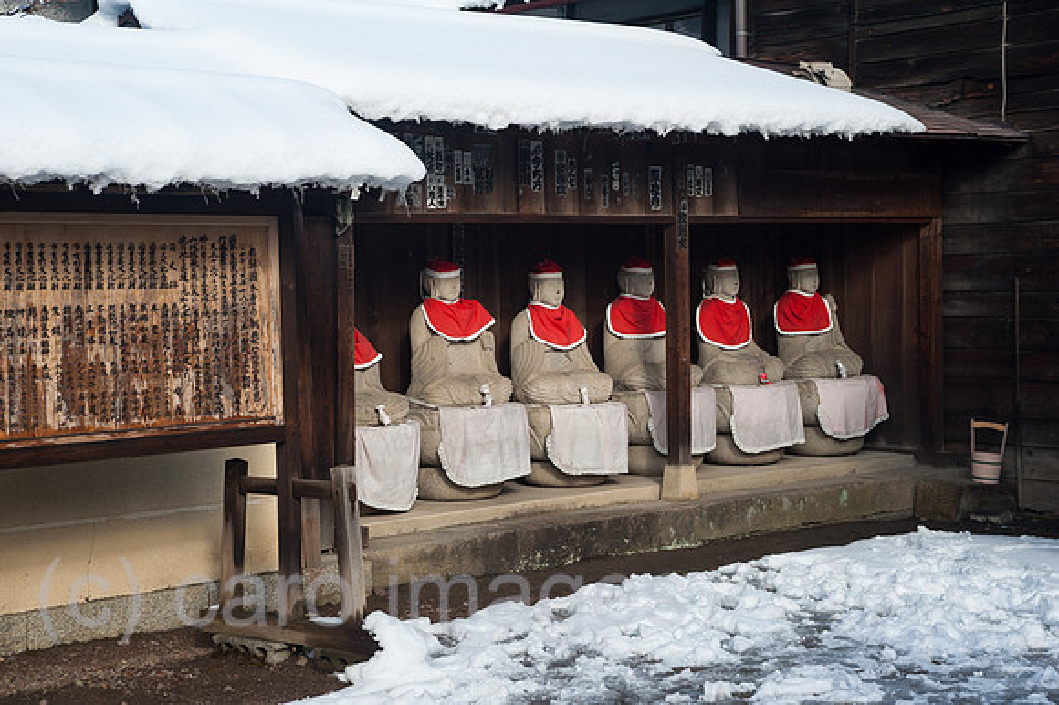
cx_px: 530
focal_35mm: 70
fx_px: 2058
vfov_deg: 19.4
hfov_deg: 28.9
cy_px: 352
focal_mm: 70
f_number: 8
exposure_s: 1/400
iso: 280
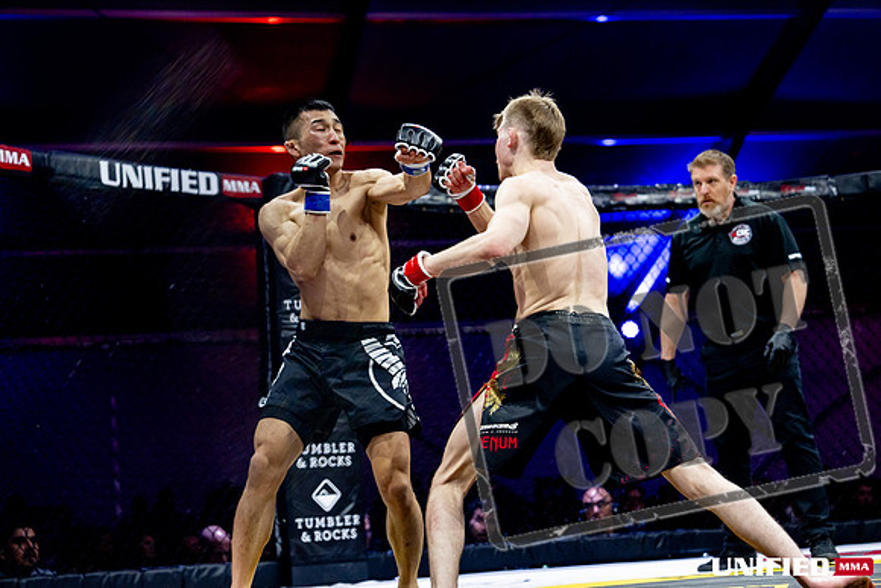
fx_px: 1713
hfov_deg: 28.8
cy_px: 294
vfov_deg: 19.5
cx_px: 440
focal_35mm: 70
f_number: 2.8
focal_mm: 70
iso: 3200
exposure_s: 1/1250
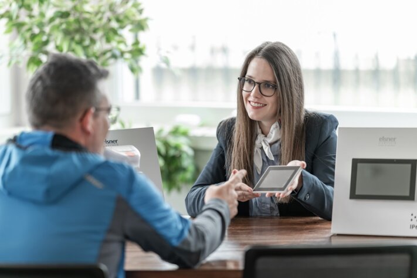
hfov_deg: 15.2
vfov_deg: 10.2
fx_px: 1564
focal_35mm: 135
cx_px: 208
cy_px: 139
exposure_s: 1/160
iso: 400
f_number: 1.8
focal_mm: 135
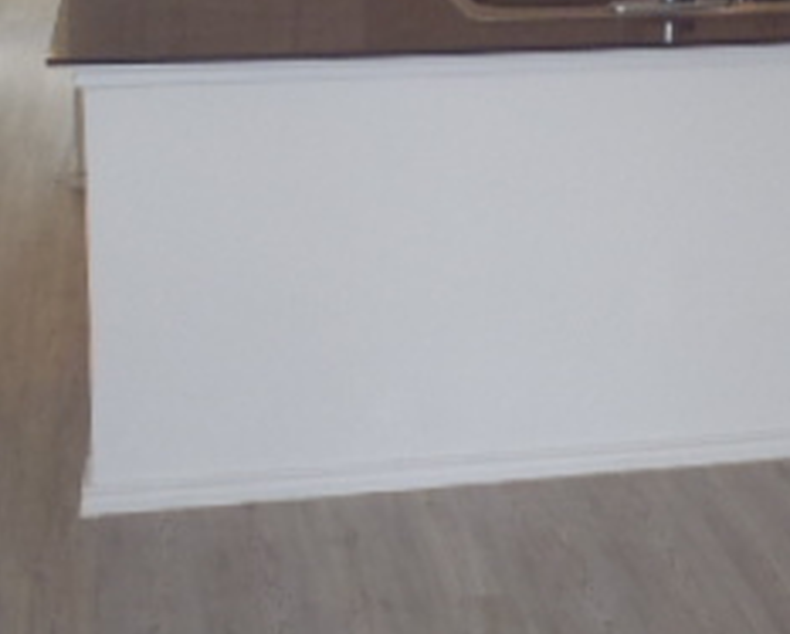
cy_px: -146
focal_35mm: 75
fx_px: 1756
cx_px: 539
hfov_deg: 25.2
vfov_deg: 19.2
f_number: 3.9
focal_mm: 5
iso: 250
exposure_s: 1/80
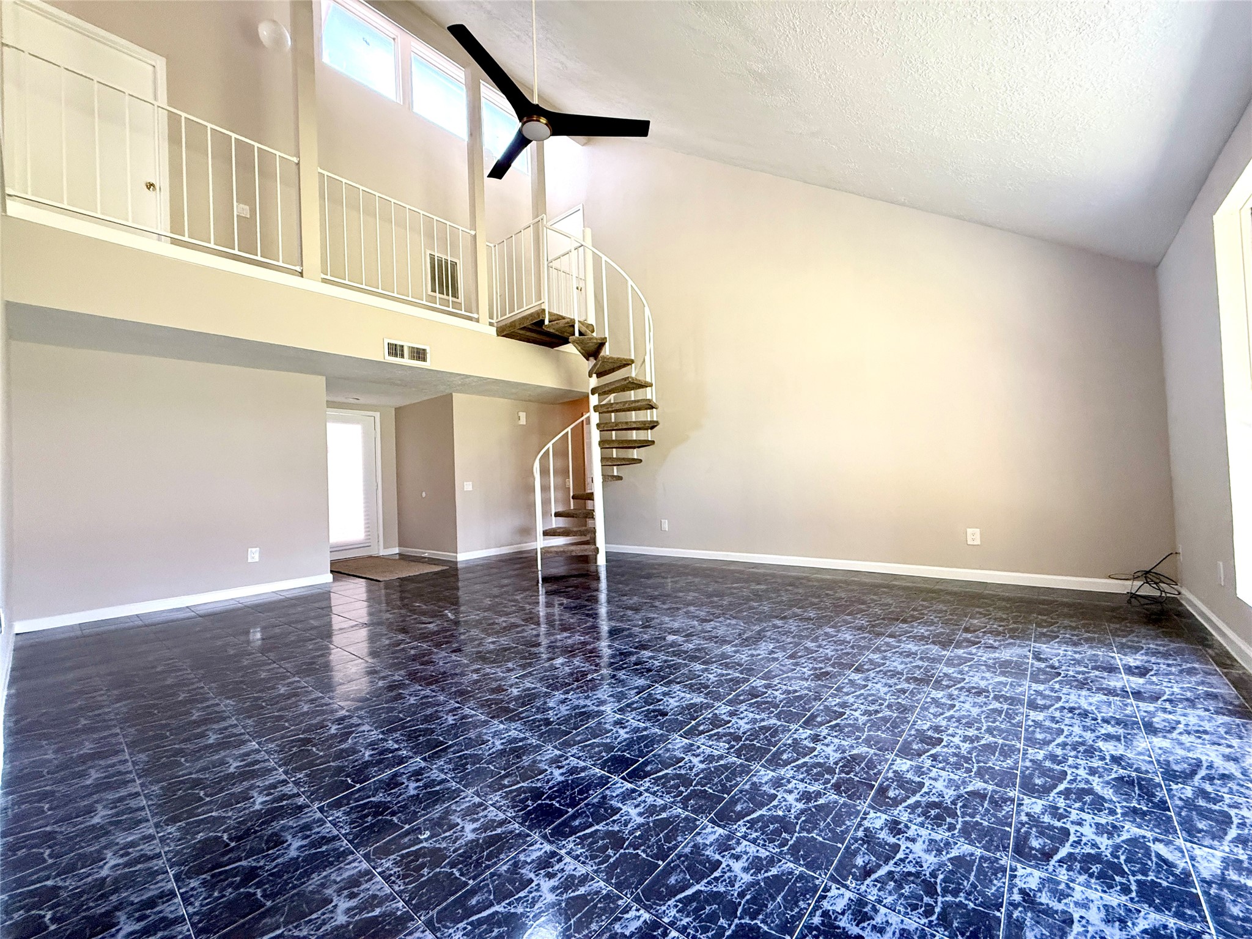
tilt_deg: +2.4
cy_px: 470
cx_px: 626
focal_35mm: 14
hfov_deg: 102.1
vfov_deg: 85.7
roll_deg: +2.6
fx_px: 506
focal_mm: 2.22
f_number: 2.2
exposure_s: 1/120
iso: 320
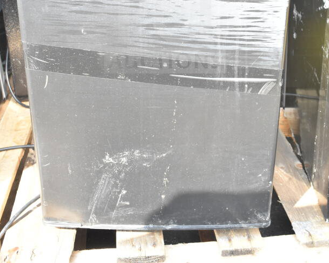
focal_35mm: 49
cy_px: 30
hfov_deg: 38.3
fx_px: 474
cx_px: 164
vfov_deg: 29.8
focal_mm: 23
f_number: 7.1
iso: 1600
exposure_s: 1/200
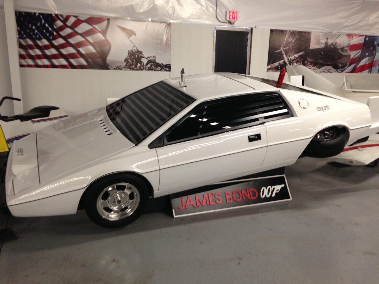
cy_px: 142
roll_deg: -1.5
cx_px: 190
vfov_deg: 43.0
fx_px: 361
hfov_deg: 55.3
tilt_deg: -13.7
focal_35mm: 33
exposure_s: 1/20
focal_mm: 4.12
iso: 100
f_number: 2.4
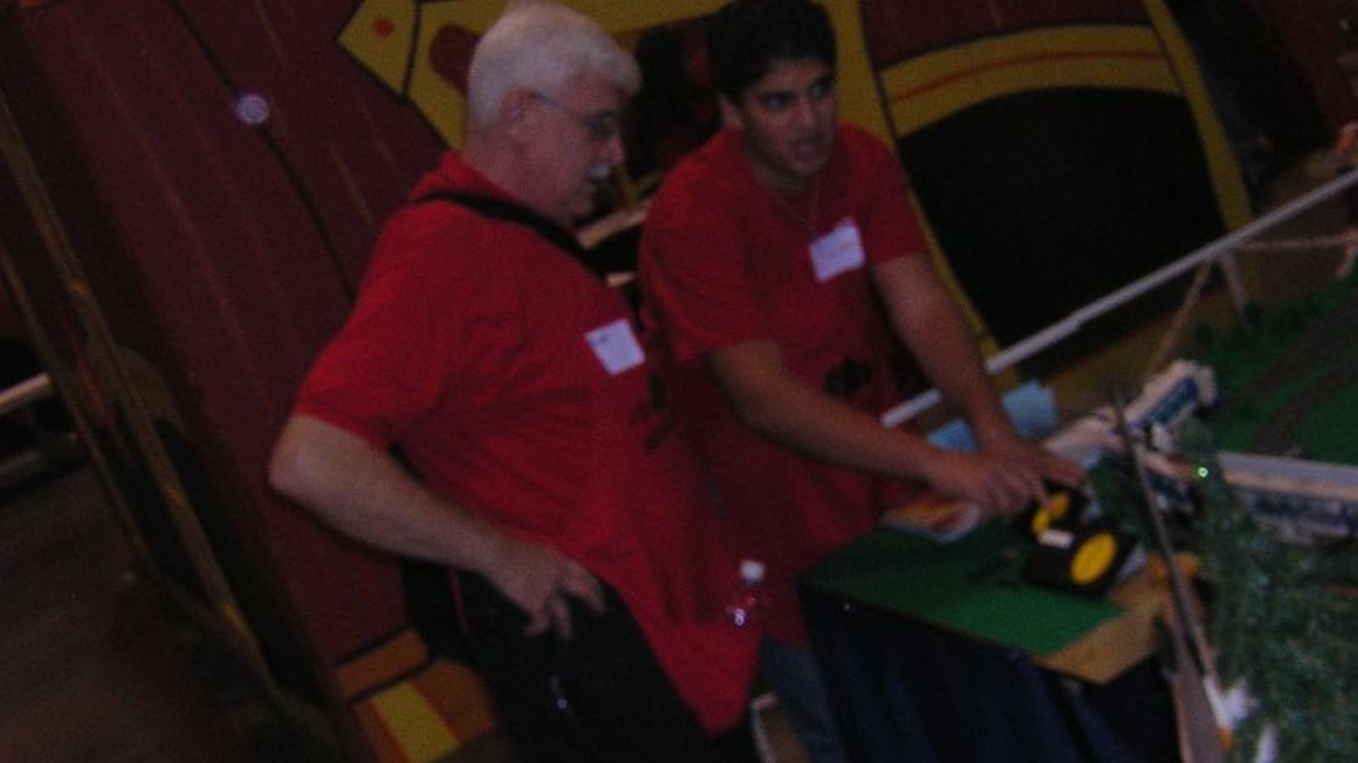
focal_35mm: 56
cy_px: 376
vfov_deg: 21.4
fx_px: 2016
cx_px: 682
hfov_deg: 37.2
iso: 400
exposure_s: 1/60.1
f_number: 6.2
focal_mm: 6.6
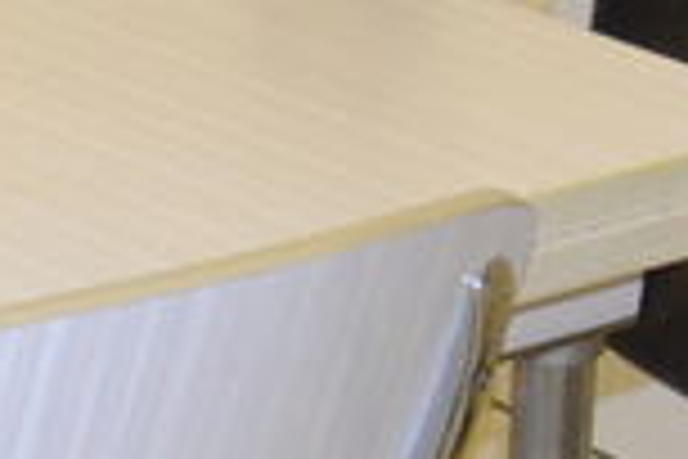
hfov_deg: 8.7
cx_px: -679
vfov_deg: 6.0
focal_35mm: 225
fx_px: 4305
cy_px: 709
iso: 1250
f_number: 3.8
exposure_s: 1/60
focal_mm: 23
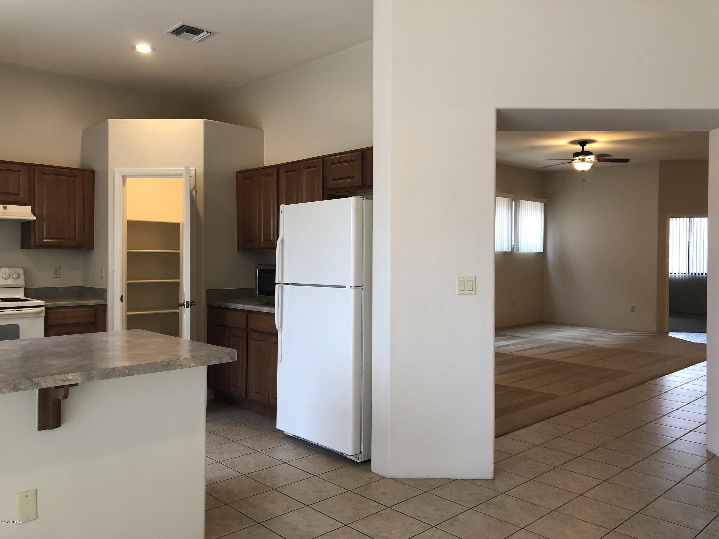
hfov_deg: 63.4
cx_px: 360
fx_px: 582
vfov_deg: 49.7
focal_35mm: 28
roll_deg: +0.2
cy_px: 270
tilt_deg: -0.5
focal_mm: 4
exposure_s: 1/20
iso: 40
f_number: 1.8
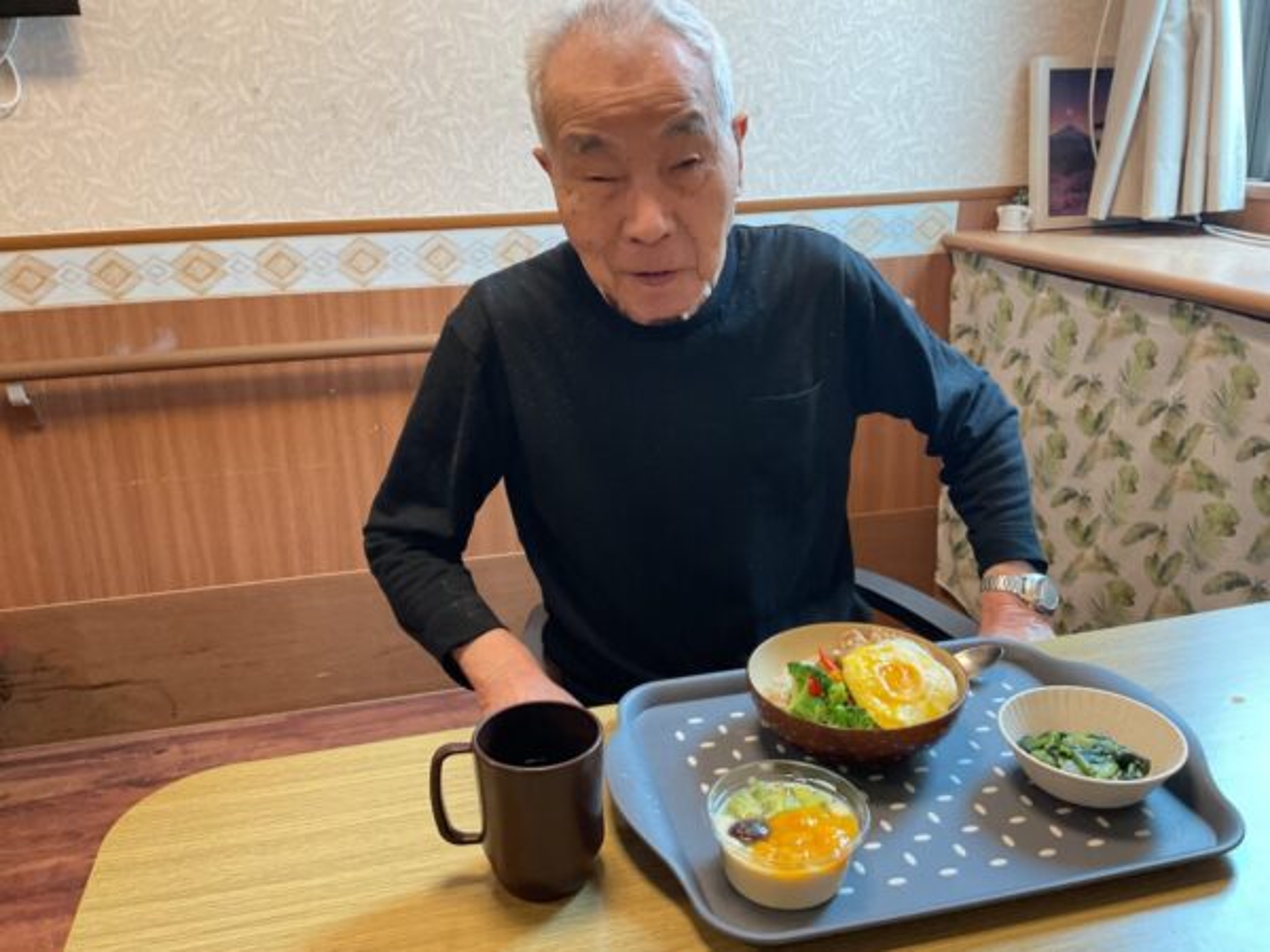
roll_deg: +1.1
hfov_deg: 61.7
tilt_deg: -17.3
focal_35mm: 29
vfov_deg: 48.2
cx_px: 635
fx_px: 1064
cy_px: 476
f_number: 1.8
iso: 125
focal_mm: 3
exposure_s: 1/60
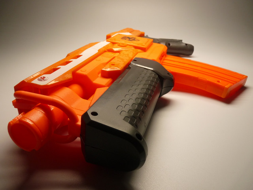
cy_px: 95
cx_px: 126
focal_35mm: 27
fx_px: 197
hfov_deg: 65.3
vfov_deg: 51.4
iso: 200
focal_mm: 4.8
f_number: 2.8
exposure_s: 1/320
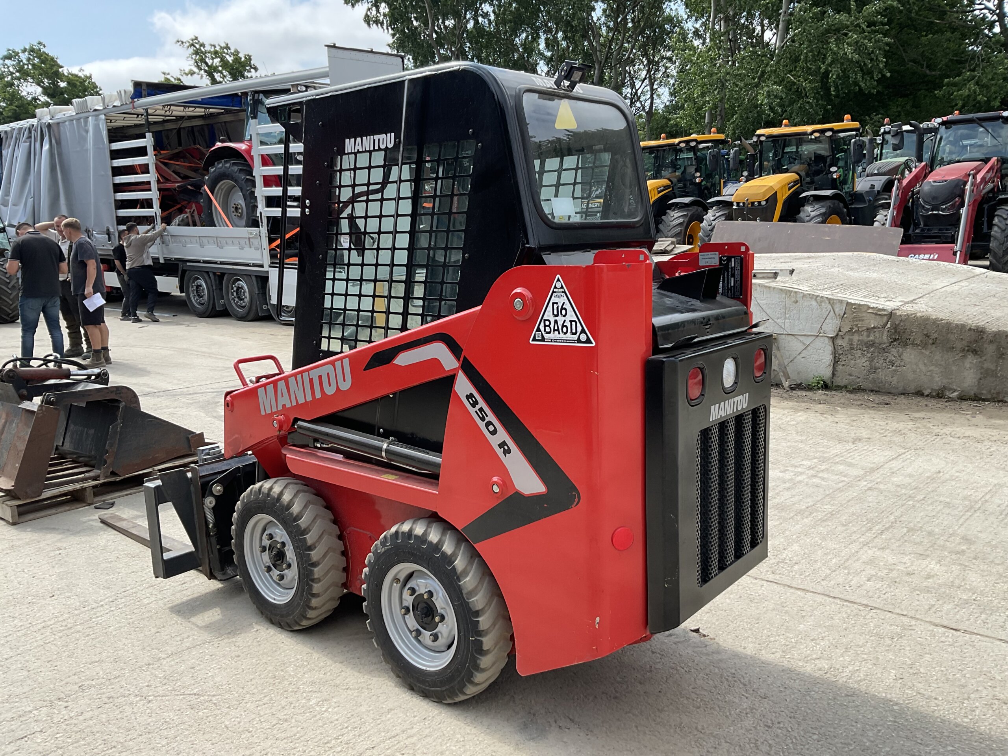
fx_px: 844
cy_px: 378
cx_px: 504
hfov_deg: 61.7
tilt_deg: -8.6
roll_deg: +4.1
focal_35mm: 29
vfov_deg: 48.2
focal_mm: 3
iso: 16
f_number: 1.8
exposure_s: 1/869
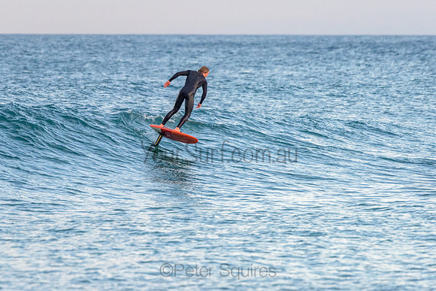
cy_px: 115
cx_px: 172
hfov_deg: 4.7
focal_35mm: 441
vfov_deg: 3.1
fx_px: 5344
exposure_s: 1/2000
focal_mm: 360
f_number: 5.6
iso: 2200
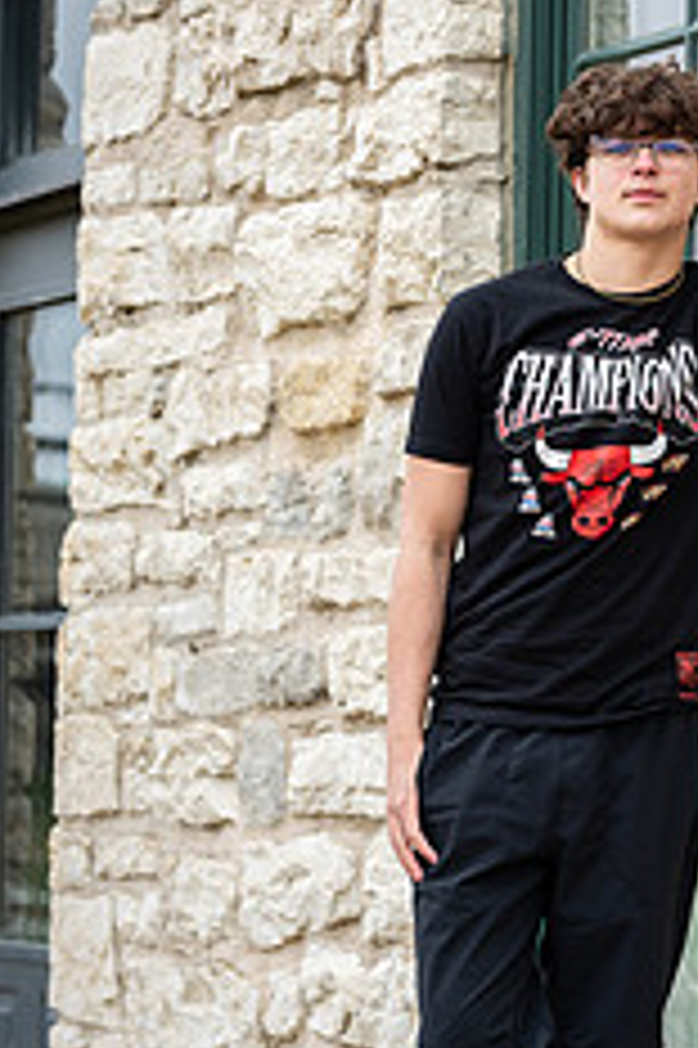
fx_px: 4776
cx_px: 630
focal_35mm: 164
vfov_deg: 12.5
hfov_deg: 8.3
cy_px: 490
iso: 50
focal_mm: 85
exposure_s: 1/125
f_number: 3.5
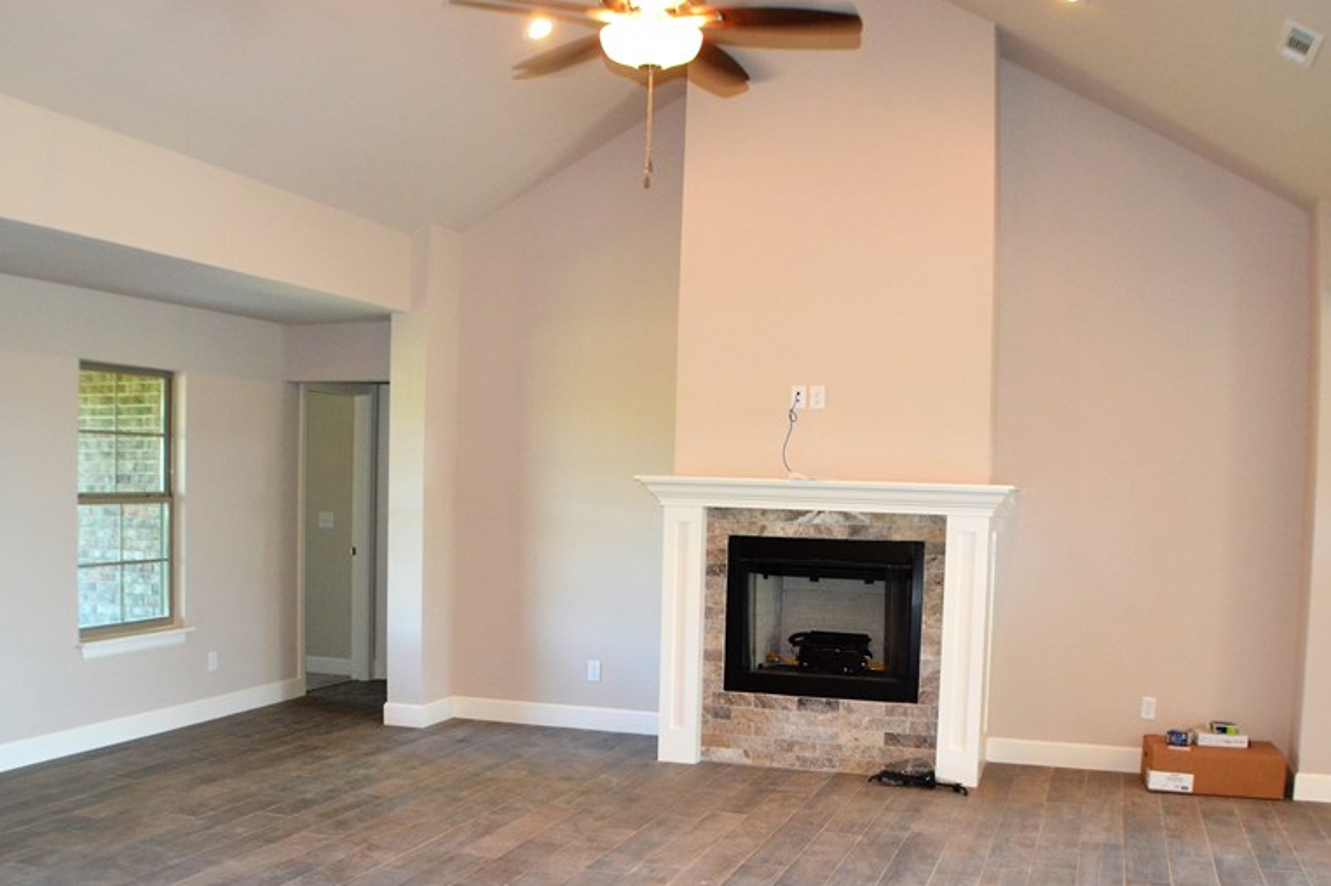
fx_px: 1737
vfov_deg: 28.5
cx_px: 677
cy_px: 556
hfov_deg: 41.9
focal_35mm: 47
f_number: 3.8
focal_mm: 22
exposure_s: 1/60
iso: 900
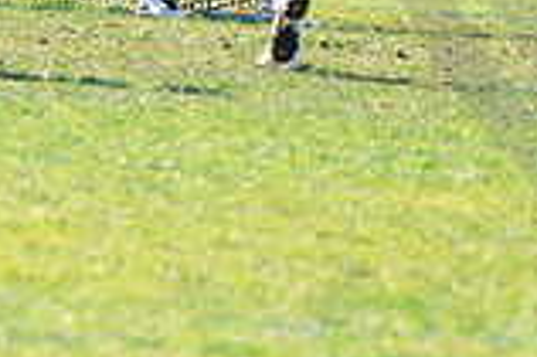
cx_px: 1273
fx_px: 18015
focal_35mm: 1209
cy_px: -120
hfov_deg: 1.7
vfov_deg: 1.1
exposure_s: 1/1250
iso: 250
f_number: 4.5
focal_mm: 175
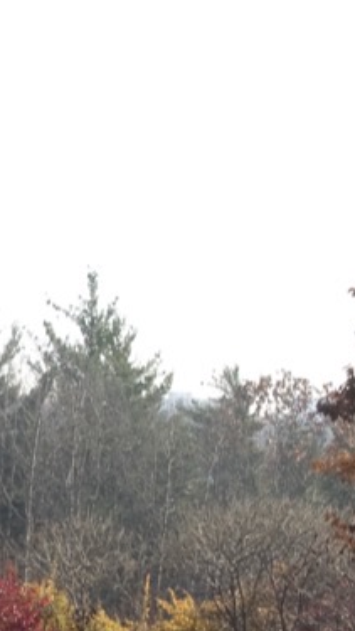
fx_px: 2393
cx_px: -594
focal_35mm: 143
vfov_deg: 14.8
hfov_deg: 7.7
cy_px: 621
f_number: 10
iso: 320
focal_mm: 32
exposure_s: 1/200
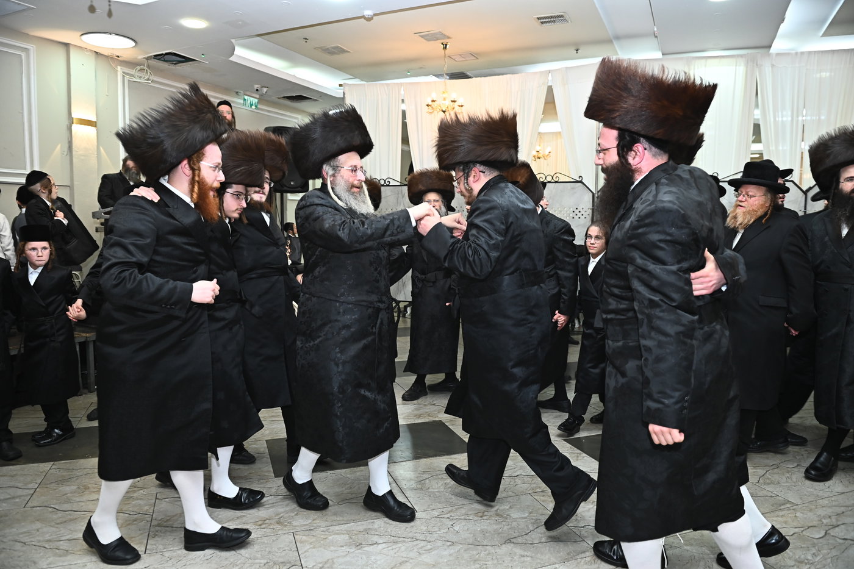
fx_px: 569
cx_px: 427
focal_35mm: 24
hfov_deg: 73.8
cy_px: 284
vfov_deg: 53.1
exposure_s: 1/200
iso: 1250
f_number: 4
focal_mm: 24
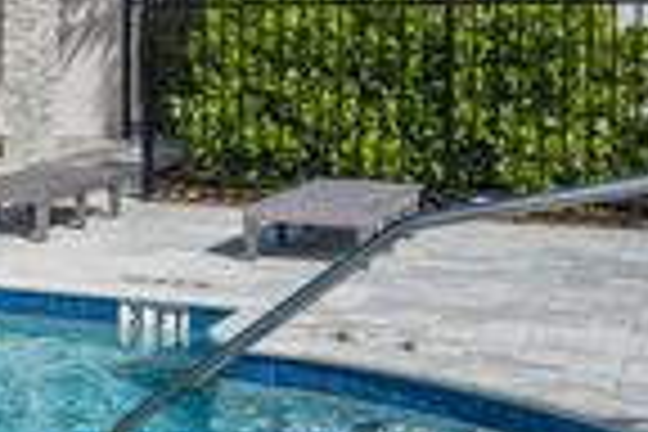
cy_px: 68
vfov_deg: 14.7
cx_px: -567
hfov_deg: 17.3
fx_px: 1665
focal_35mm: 92
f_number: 8
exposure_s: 1/400
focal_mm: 18.5
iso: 200
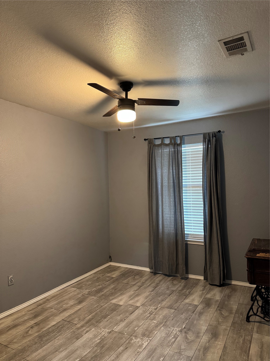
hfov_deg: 56.8
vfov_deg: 71.6
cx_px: 135
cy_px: 180
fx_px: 250
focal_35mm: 24
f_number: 1.78
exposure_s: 1/60
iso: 500
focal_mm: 6.76
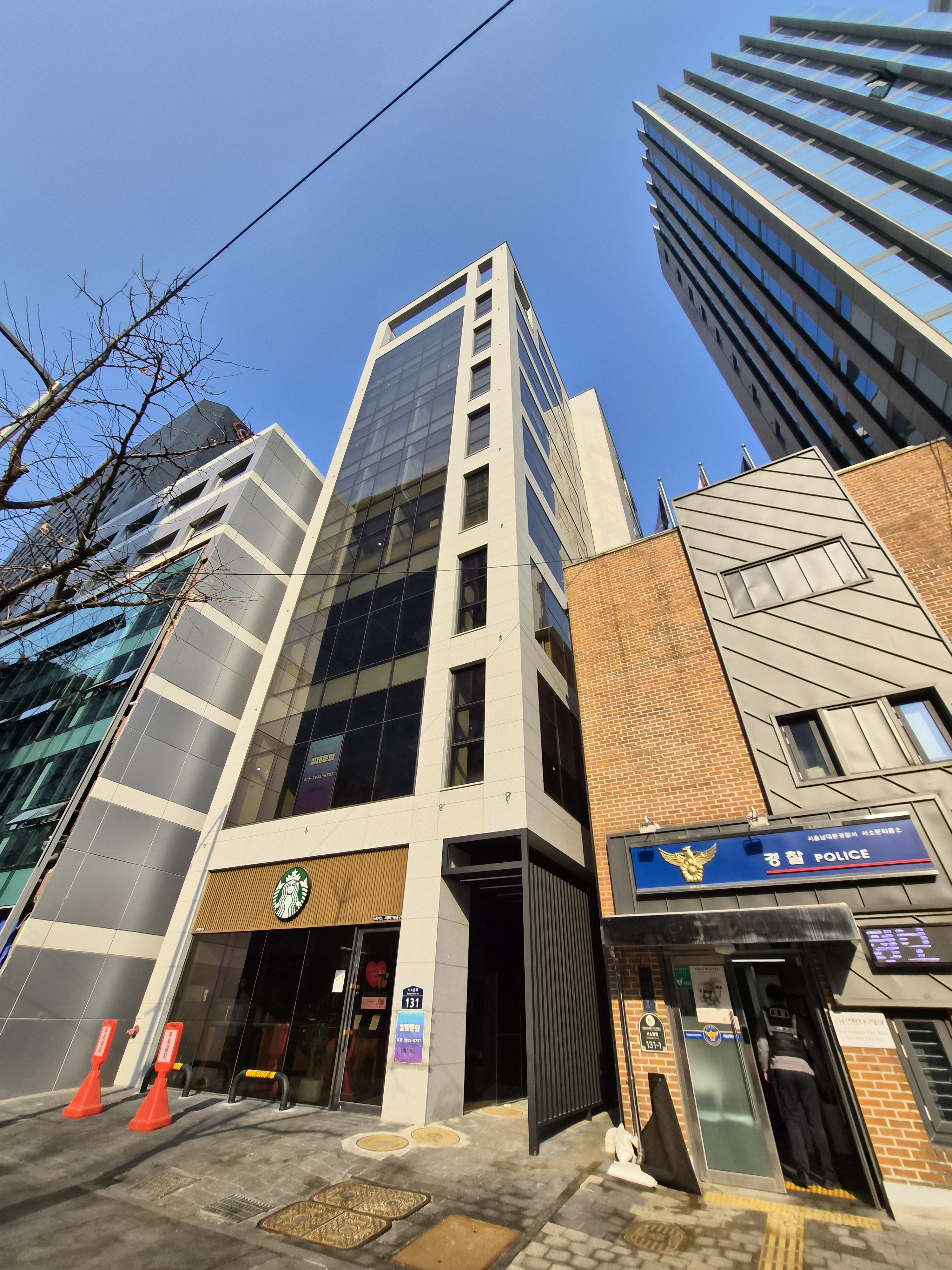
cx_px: 476
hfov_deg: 89.9
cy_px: 635
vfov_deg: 106.2
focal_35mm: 13
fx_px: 477
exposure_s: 1/1996
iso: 50
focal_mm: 1.7
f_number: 2.2
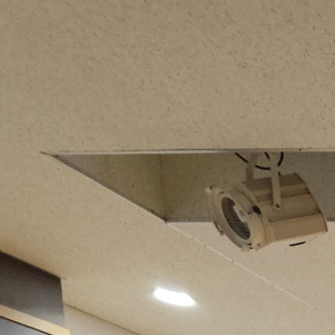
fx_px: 766
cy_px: 759
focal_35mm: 70
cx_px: 879
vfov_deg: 15.8
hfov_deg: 13.5
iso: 160
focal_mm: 2.2
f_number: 2.2
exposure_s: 1/60
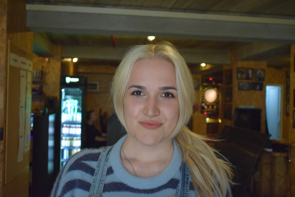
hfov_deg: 46.4
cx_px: 148
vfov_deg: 31.9
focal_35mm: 42
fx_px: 344
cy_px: 98
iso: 4500
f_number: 4.2
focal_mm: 28
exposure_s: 1/60
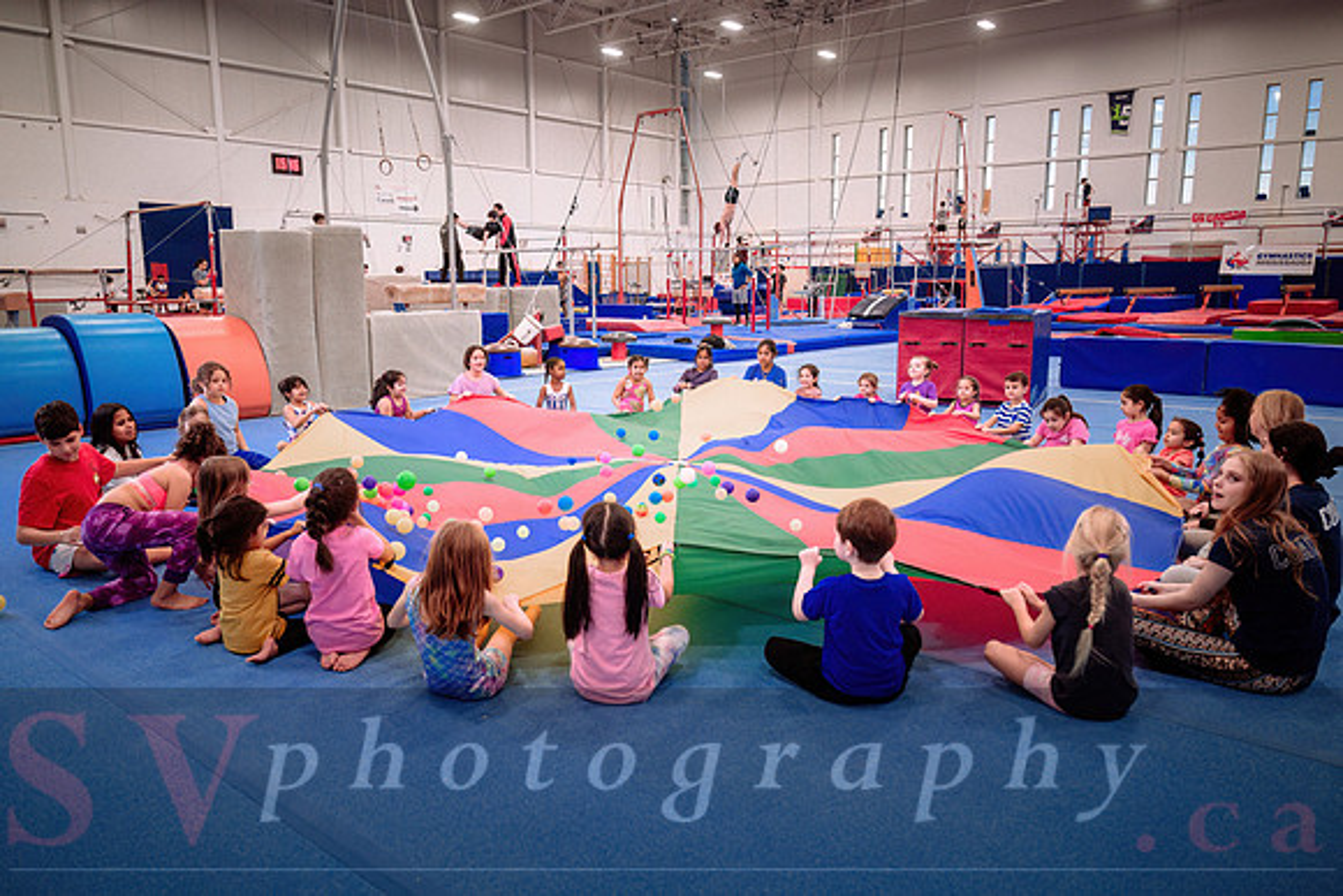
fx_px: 963
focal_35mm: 26
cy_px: 462
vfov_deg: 49.9
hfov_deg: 69.7
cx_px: 651
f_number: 3.2
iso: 1600
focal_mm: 24
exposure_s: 1/400
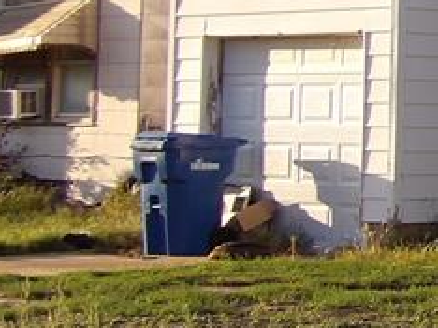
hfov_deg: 10.5
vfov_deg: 8.6
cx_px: 919
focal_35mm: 171
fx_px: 2161
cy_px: -17
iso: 100
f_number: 3.7
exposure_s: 1/370
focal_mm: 7
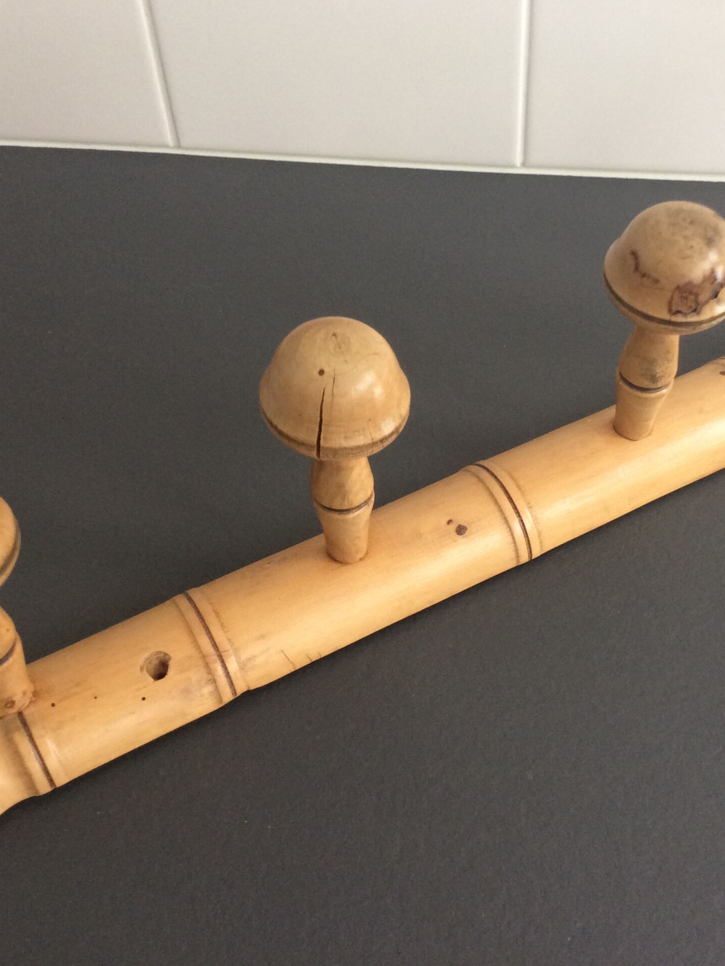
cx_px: 448
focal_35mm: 43
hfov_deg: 33.5
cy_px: 484
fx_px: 1201
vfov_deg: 43.8
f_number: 2.4
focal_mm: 3.3
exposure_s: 1/24
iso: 80
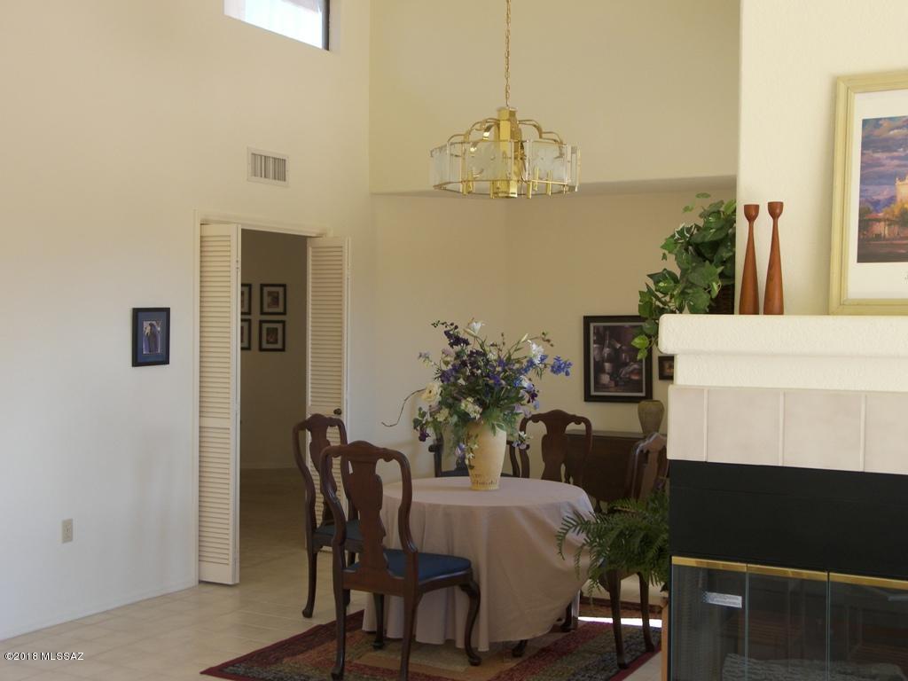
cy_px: 340
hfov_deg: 40.4
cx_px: 454
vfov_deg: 30.9
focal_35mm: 47
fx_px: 1233
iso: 80
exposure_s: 1/40
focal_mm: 9.9
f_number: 3.6
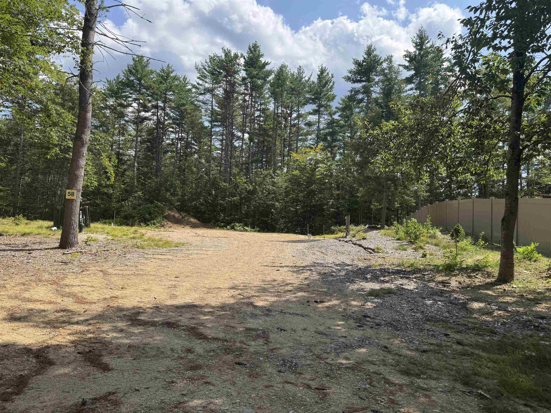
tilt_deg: +2.5
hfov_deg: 71.6
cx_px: 276
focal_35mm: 24
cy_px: 206
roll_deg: -3.5
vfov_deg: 56.8
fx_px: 382
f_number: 1.78
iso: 80
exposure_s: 1/3096
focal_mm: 6.76
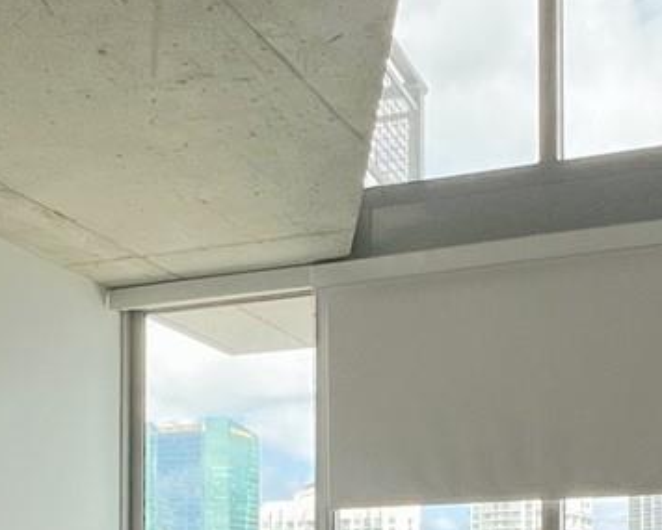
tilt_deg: +0.3
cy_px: 601
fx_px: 1117
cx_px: 277
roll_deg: +3.1
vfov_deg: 24.6
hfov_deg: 32.9
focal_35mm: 57
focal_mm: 1.57
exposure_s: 1/352
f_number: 1.8
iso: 32
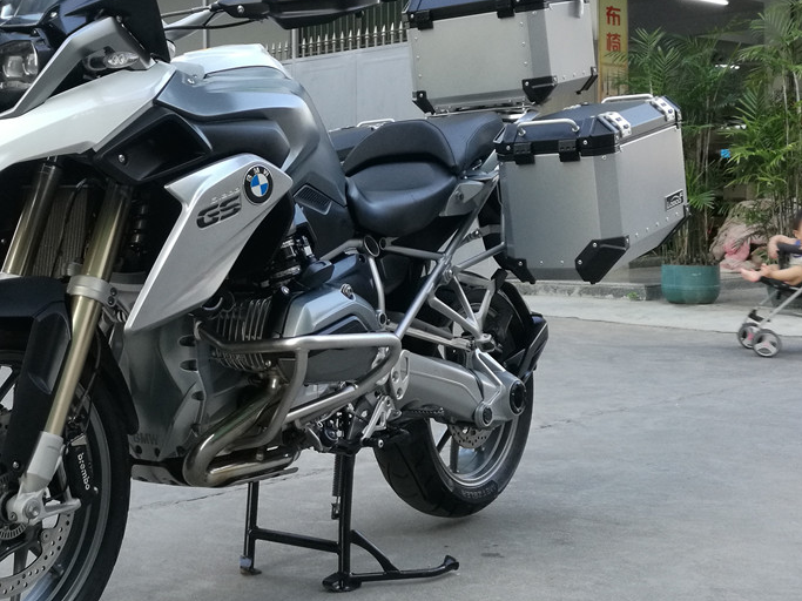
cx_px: 254
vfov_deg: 27.0
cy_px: 247
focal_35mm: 54
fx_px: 1251
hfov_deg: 35.1
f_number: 2
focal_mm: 4.04
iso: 80
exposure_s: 1/50
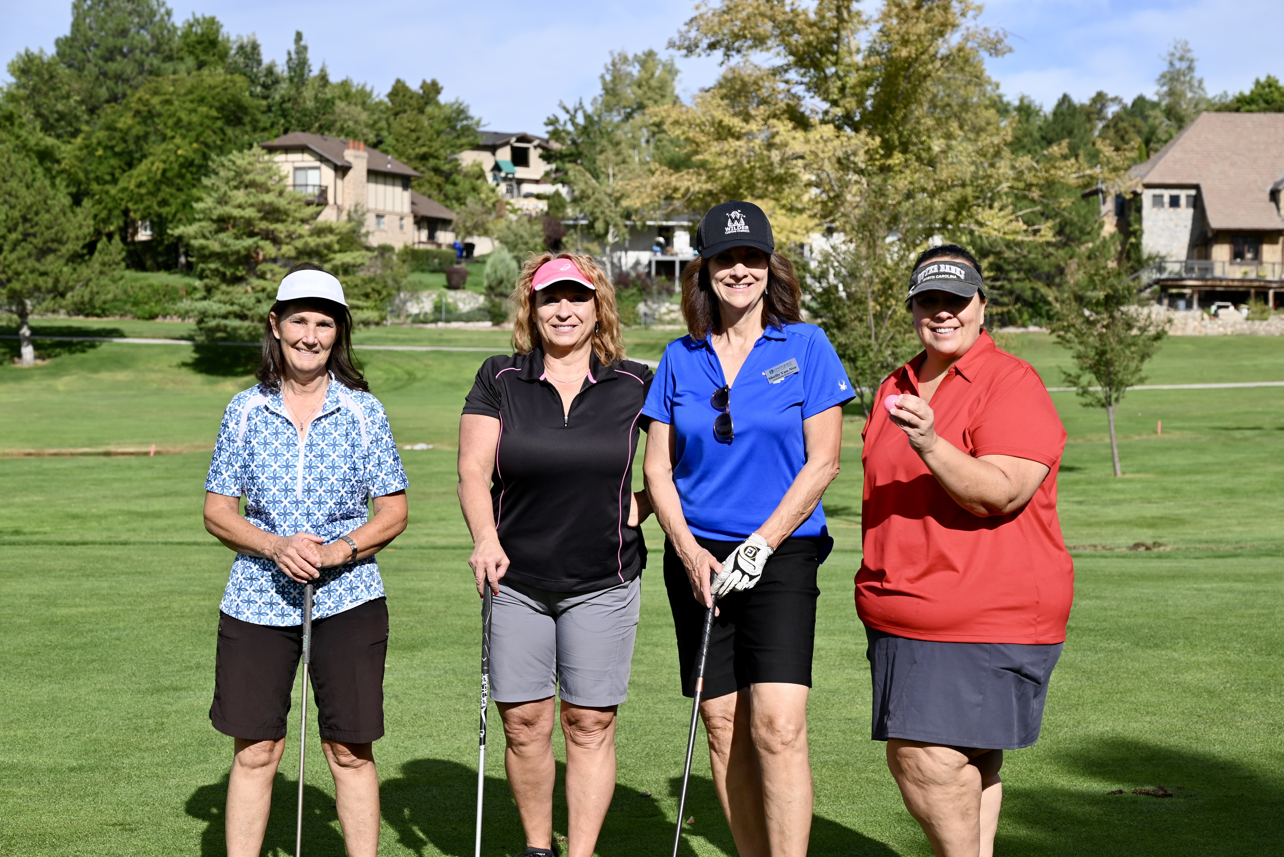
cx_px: 642
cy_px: 428
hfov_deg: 30.9
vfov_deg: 20.9
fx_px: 2319
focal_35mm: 65
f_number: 7.1
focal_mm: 65
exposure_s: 1/400
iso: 100
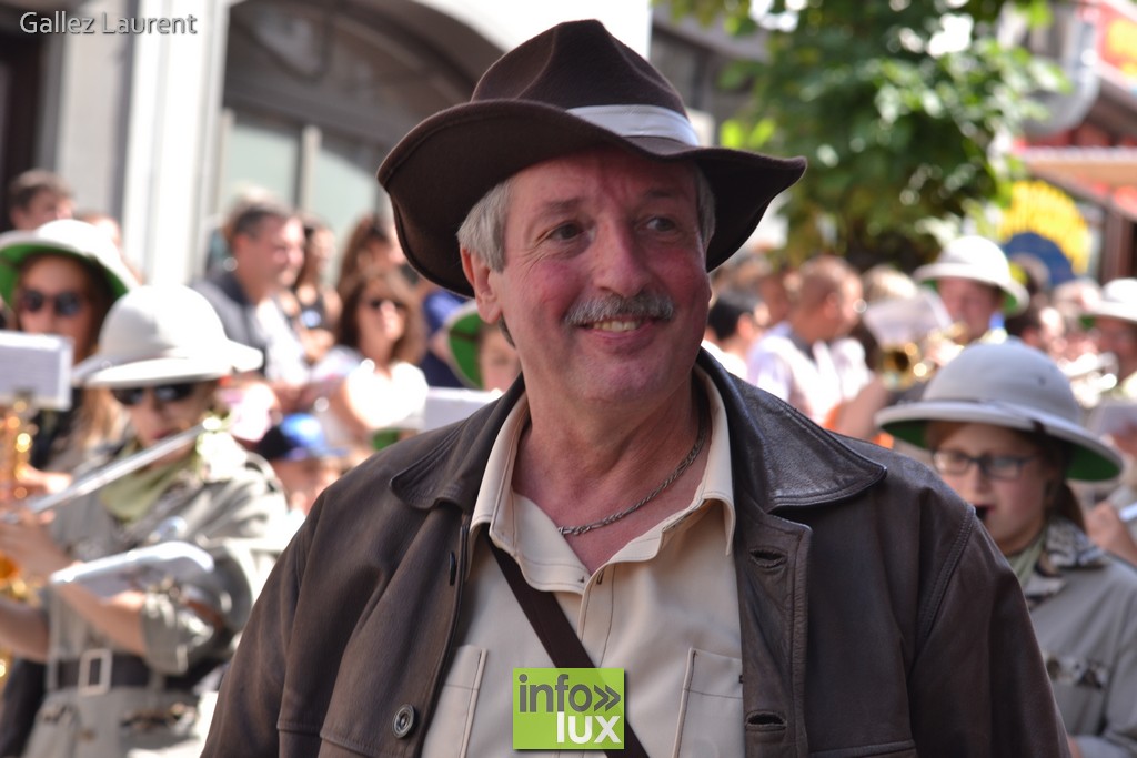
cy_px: 379
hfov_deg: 14.9
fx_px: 4359
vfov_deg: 9.9
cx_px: 568
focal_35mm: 138
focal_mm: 92
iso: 200
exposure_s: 1/125
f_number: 7.1
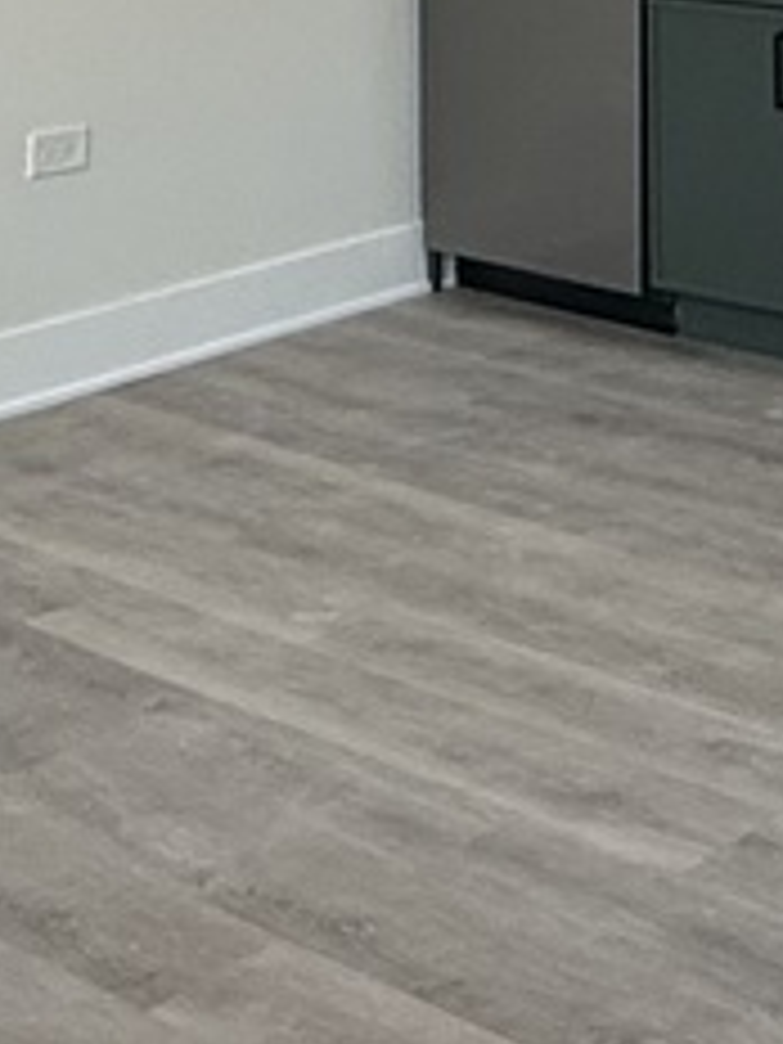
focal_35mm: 87
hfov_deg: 16.5
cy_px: -400
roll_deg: +0.2
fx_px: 2624
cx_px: 846
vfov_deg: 20.2
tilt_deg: +0.8
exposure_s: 1/120
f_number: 2.2
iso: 250
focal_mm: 2.22
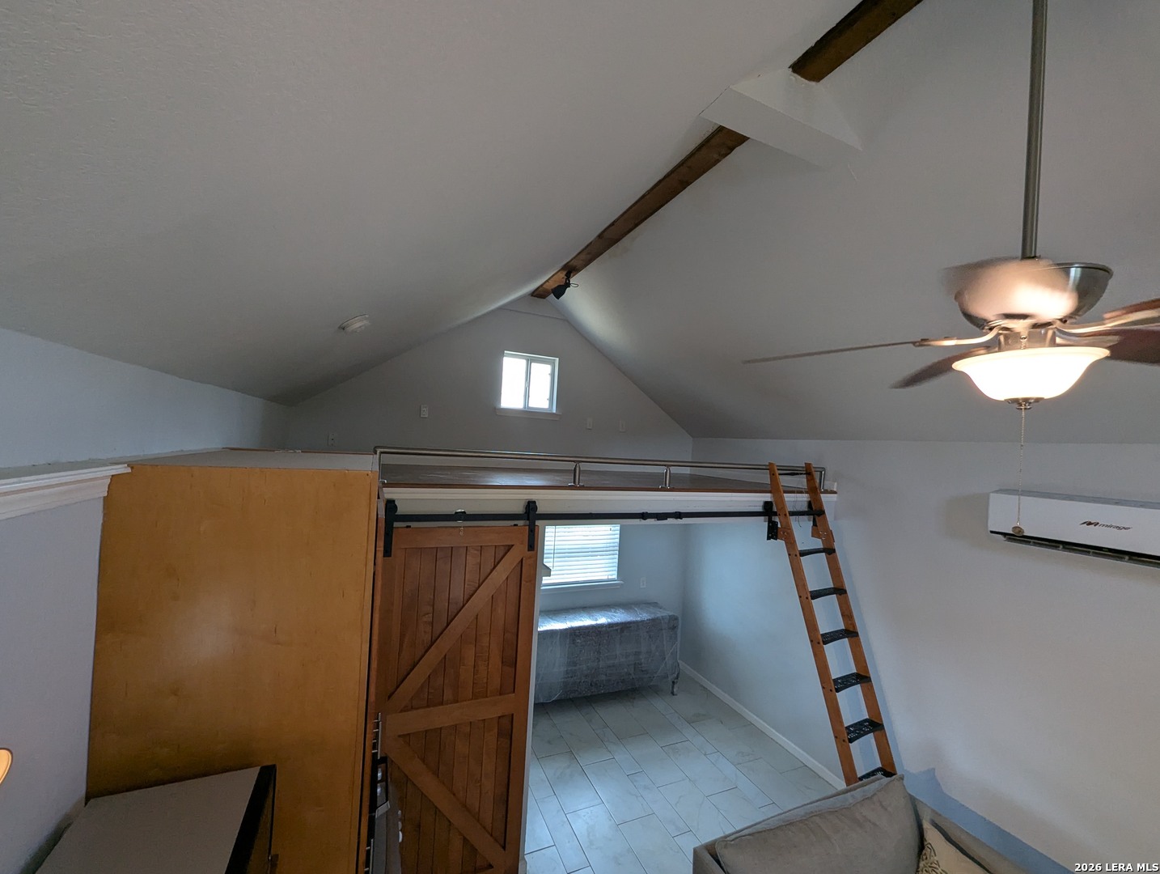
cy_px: 437
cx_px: 580
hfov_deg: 106.1
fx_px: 436
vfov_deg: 90.1
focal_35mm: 13
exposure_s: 1/120
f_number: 2.2
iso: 193
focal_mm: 1.95
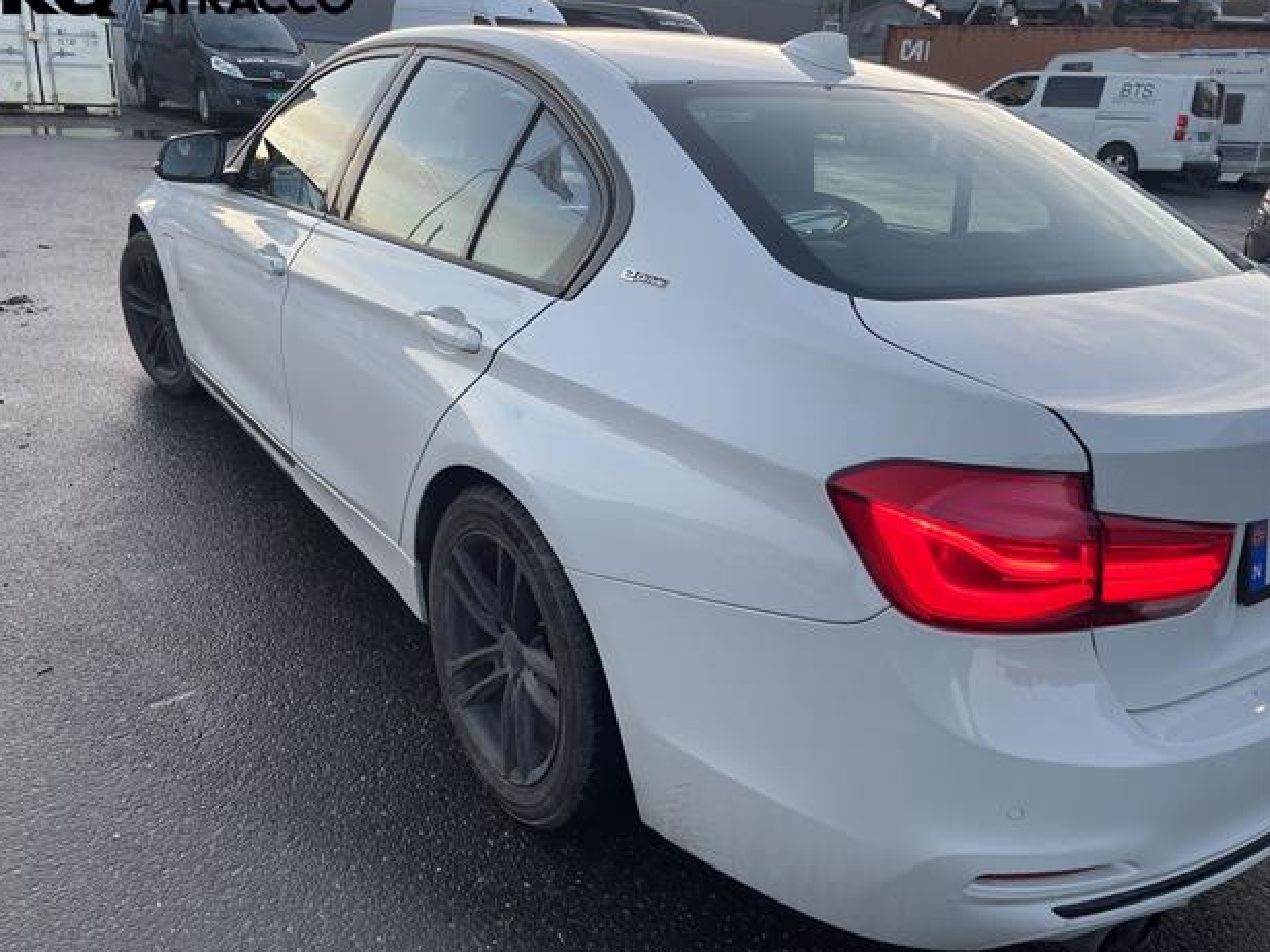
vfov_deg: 51.4
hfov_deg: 65.3
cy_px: 470
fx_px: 991
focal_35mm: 27
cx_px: 616
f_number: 1.6
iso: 32
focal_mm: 4.2
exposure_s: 1/191
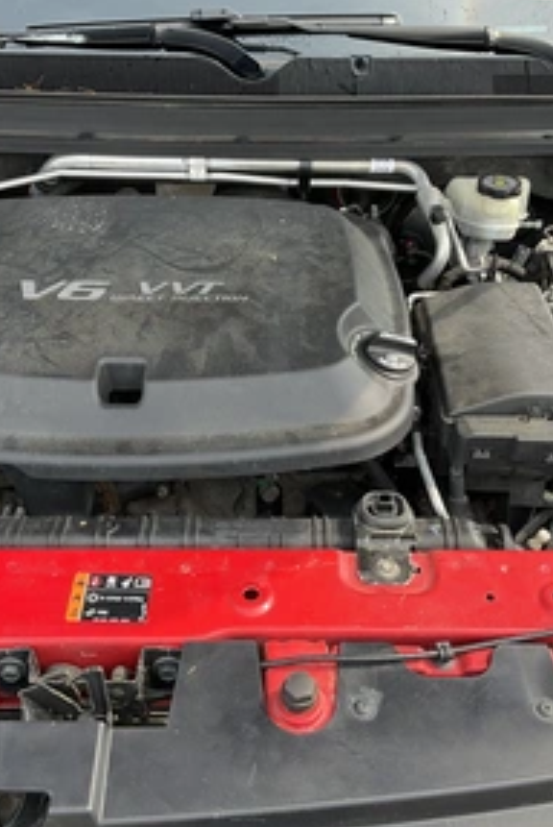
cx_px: 279
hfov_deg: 32.0
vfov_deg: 46.4
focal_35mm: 42
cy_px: 424
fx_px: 965
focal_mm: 3
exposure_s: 1/182
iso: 20
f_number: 1.8
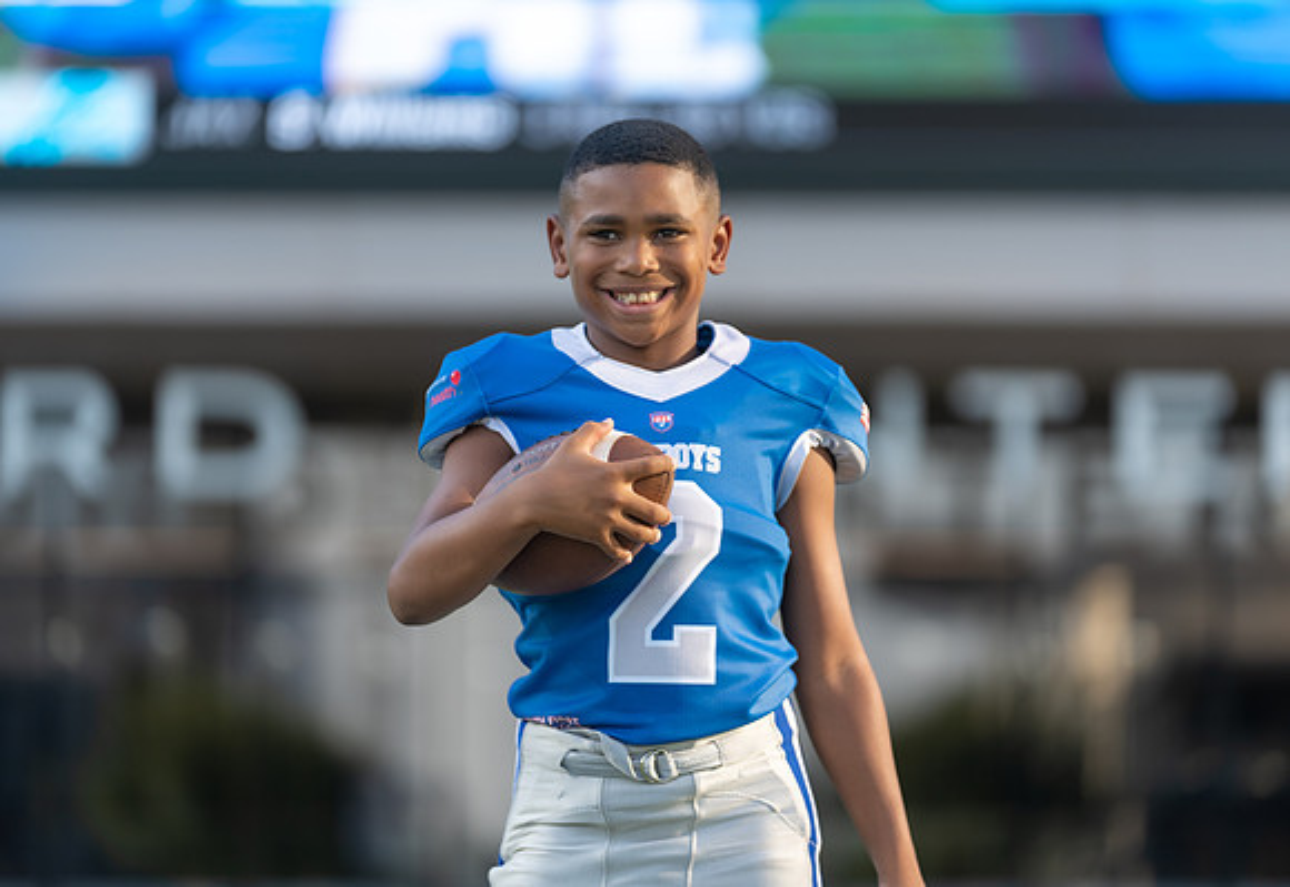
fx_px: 6470
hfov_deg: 11.4
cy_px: 427
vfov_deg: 7.8
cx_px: 632
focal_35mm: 179
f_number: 2.8
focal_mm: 168
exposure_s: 1/500
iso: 100
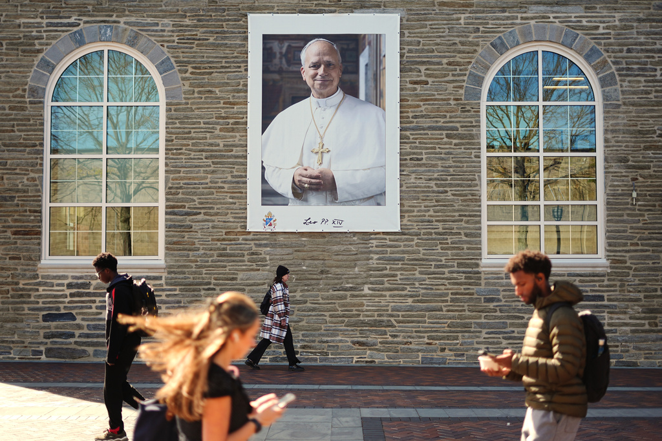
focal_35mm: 50
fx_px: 919
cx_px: 331
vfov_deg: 27.0
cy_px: 220
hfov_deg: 39.6
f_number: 1.8
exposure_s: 1/2000
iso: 125
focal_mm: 50
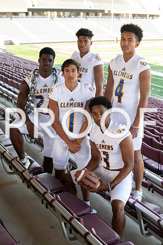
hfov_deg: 27.0
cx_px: 82
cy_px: 122
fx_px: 340
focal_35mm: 50
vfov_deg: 39.6
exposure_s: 1/25
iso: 64
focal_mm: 50
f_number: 5
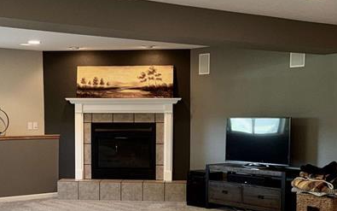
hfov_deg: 30.9
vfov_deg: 19.6
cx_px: 121
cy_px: 160
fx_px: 606
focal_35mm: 66
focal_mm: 6.76
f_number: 1.78
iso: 100
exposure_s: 1/20
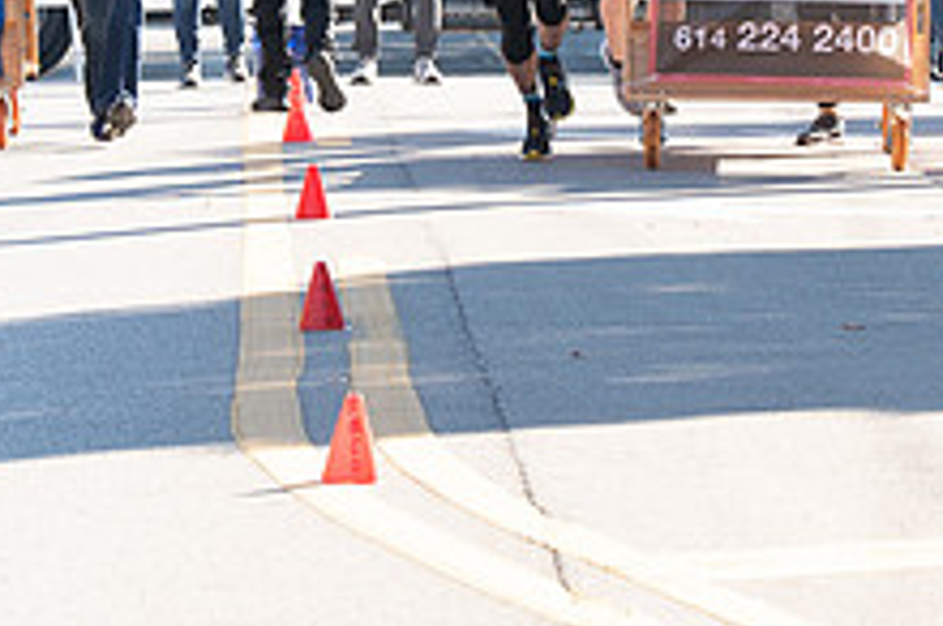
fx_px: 10358
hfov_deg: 5.2
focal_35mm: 396
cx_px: 483
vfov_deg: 3.5
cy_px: -45
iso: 640
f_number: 8
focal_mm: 98
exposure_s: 1/400
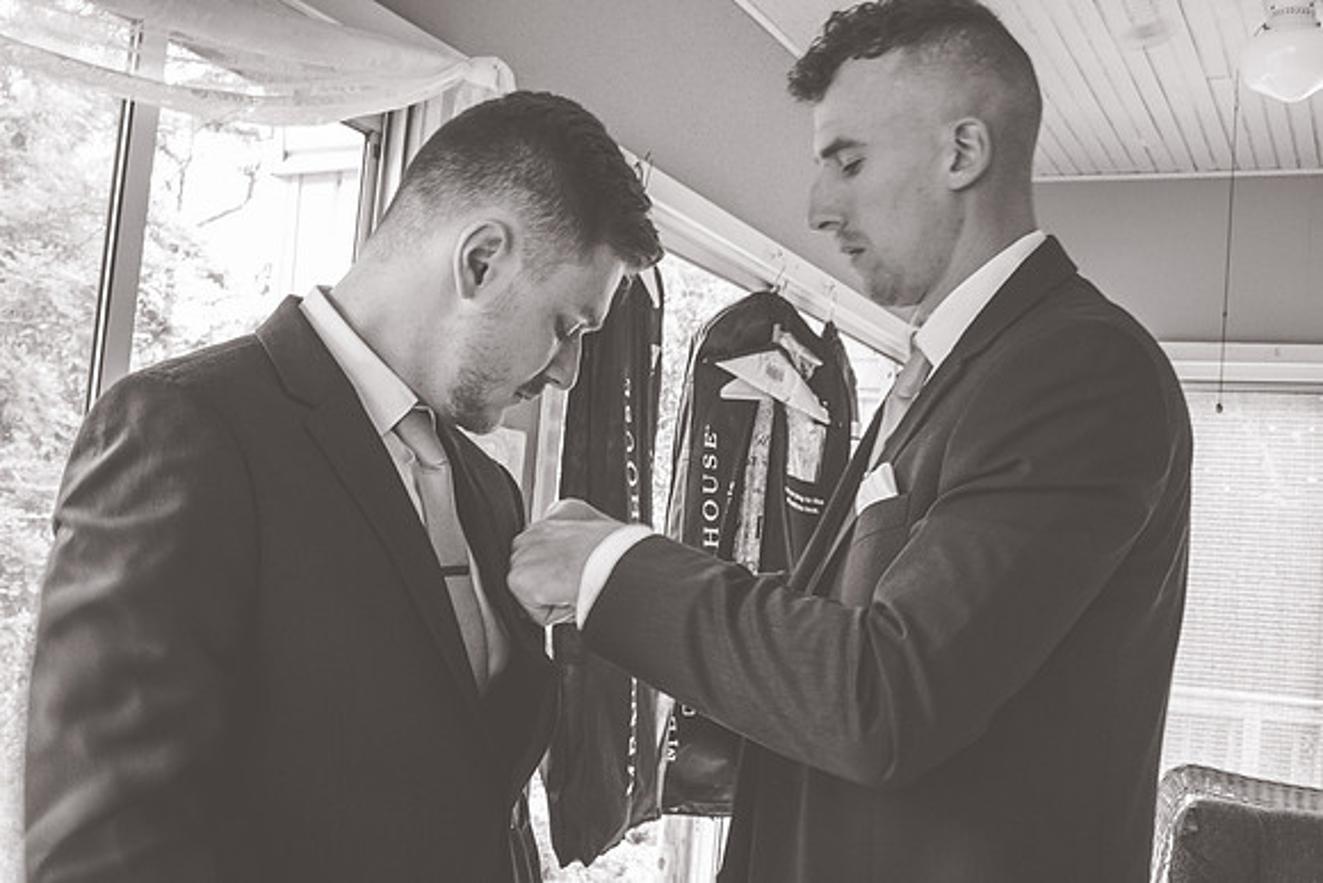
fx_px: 1544
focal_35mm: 42
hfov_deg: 46.4
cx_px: 662
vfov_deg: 31.9
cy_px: 442
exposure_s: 1/13
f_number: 10
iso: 1250
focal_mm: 28
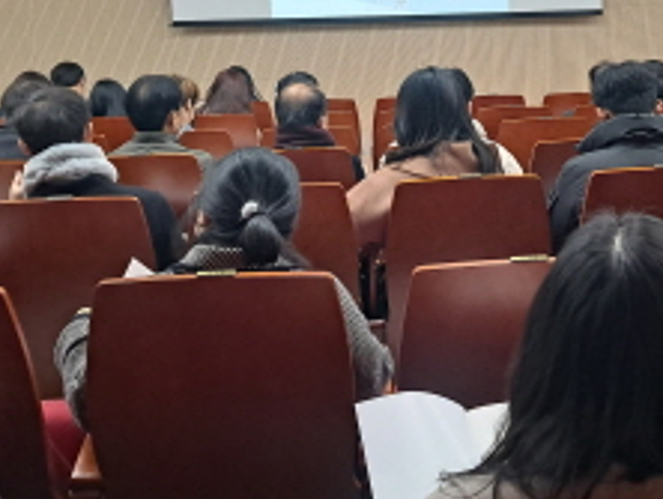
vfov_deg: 26.7
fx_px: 1035
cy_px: 115
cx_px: 418
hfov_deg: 35.3
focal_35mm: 54
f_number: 1.8
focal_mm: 5.23
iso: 160
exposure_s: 1/60
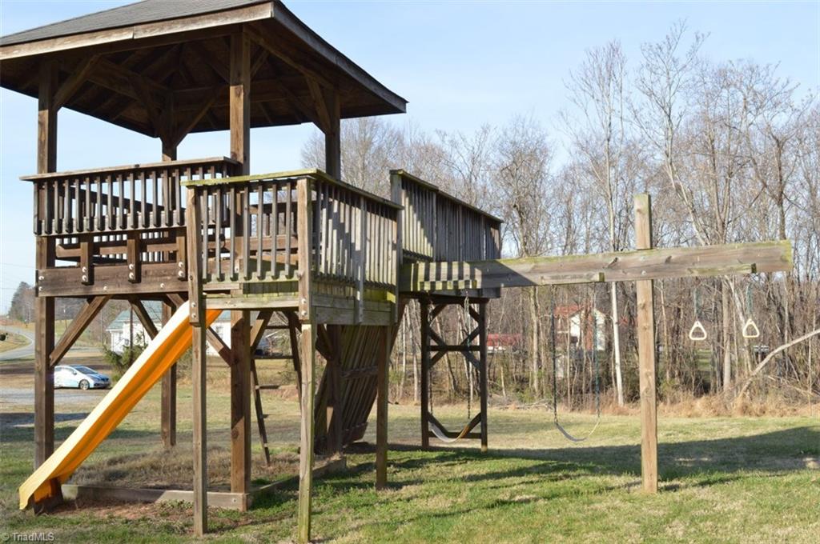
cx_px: 410
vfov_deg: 35.4
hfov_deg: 51.3
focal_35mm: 38
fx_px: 853
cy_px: 272
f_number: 14
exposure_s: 1/200
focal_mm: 25
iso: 400
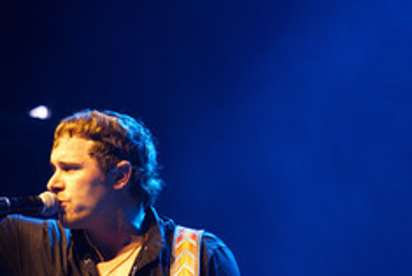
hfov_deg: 15.1
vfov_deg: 10.2
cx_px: 38
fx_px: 1534
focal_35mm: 134
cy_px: 244
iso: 1600
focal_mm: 70
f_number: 2.8
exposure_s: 1/100
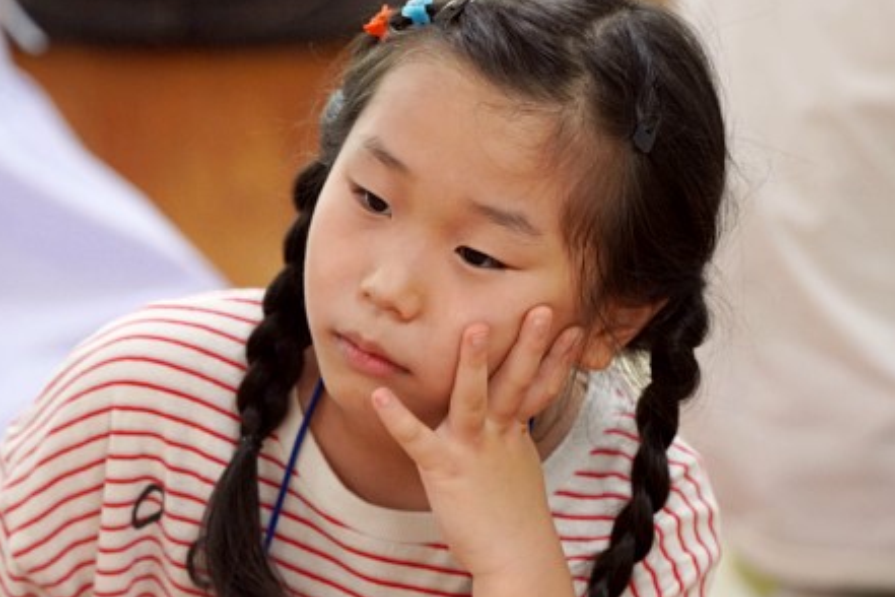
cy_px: 305
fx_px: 7756
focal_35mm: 312
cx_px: 380
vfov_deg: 4.4
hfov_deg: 6.6
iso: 2000
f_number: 4
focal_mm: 153
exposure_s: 1/160
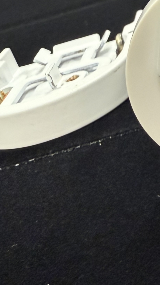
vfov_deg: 32.0
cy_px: 85
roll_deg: +16.0
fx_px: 490
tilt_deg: -20.9
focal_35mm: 65
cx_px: 231
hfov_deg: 17.0
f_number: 2.2
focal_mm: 2.22
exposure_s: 1/60
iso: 320
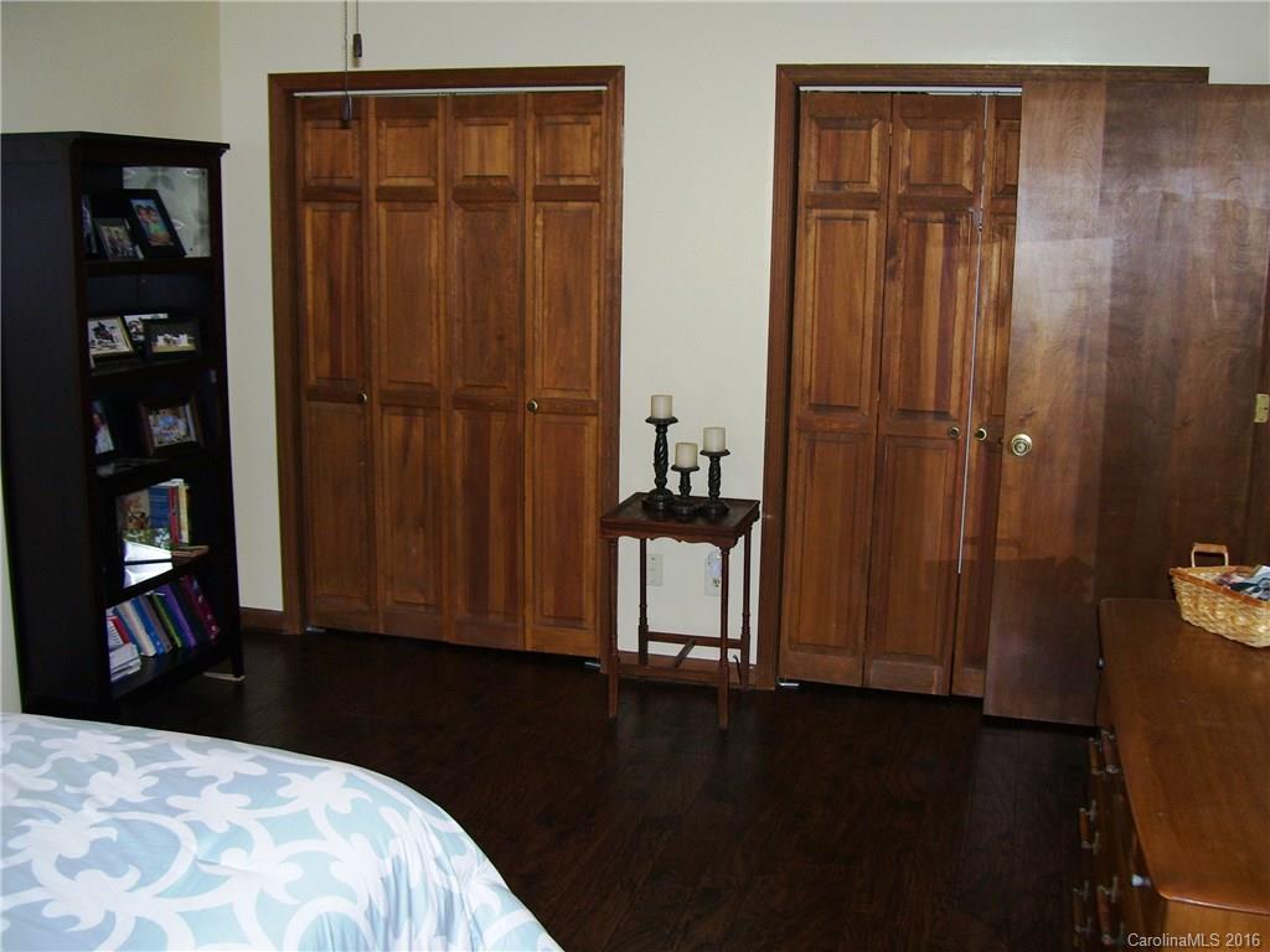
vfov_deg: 38.7
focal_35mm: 37
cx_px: 635
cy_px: 476
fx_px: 1357
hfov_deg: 50.1
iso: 80
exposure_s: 1/60
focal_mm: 6
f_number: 2.7
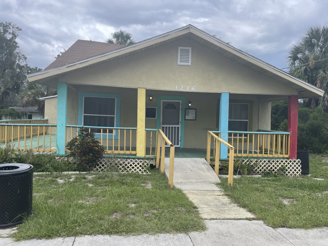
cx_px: 164
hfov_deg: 67.3
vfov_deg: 53.1
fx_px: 246
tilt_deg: -0.9
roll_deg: -1.7
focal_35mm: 26
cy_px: 123
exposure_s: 1/2212
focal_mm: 4.2
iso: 32
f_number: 1.6
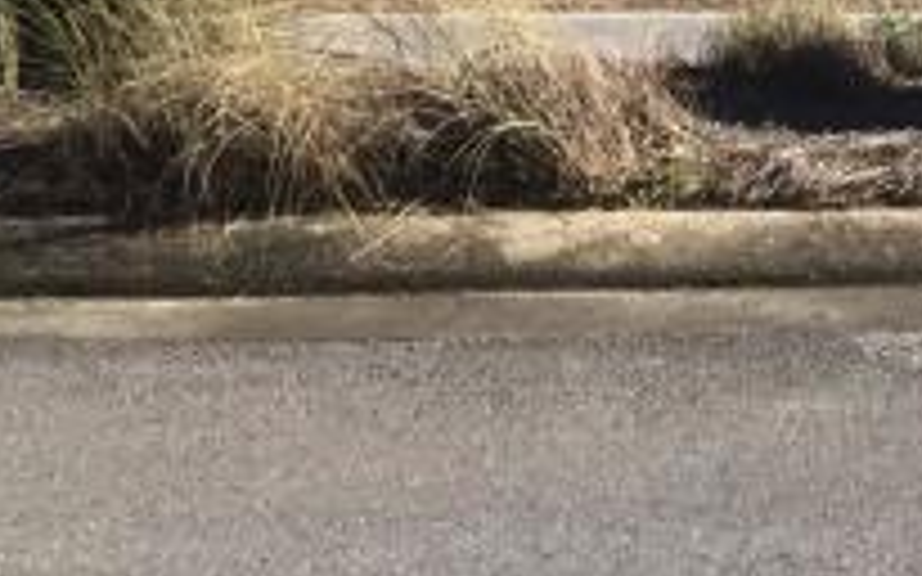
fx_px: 3215
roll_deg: -0.9
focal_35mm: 128
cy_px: -436
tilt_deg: +2.0
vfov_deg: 9.7
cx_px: 1385
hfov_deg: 15.1
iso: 25
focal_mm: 3.3
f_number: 2.4
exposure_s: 1/823
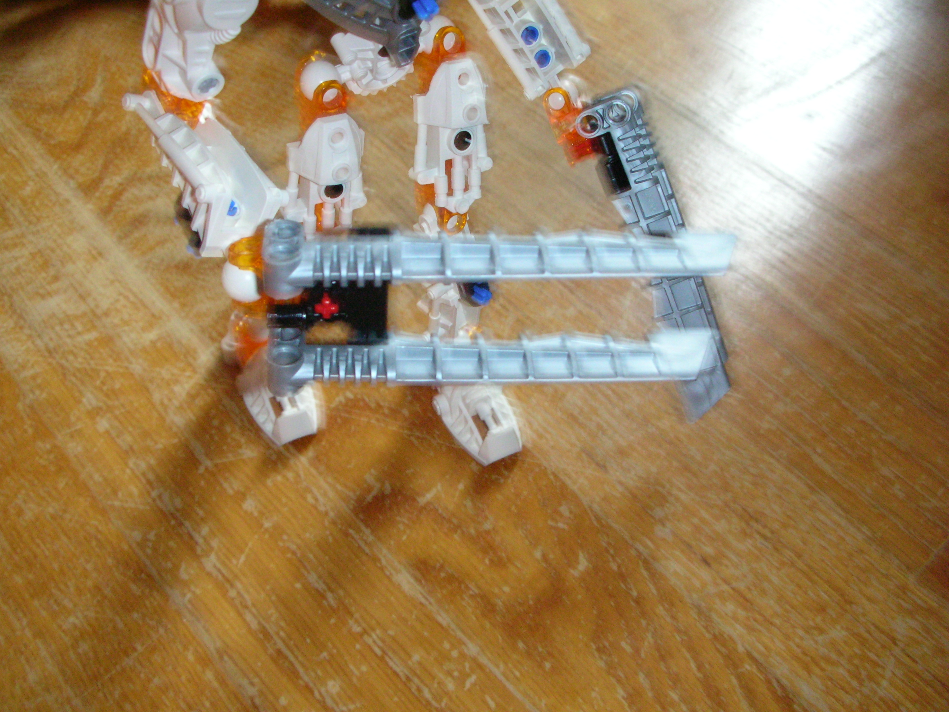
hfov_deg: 52.6
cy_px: 356
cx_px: 474
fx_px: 960
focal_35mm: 35
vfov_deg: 40.7
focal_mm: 5.8
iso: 200
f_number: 3
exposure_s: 1.02
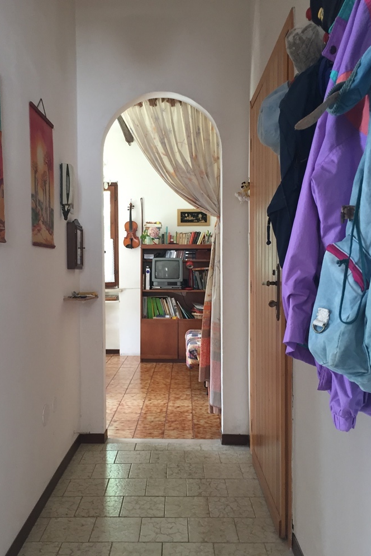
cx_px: 163
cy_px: 285
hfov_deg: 42.2
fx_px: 479
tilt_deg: +1.3
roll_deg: +0.6
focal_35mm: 31
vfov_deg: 60.3
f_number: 2.2
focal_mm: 4.15
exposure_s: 1/33
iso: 100
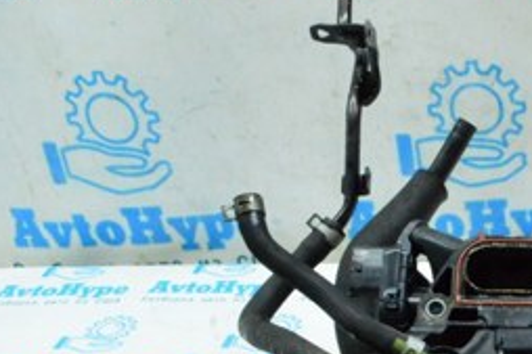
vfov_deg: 19.2
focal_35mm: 68
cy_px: 382
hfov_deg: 27.3
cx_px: 578
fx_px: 1004
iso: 6400
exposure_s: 1/25
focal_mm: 18
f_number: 22
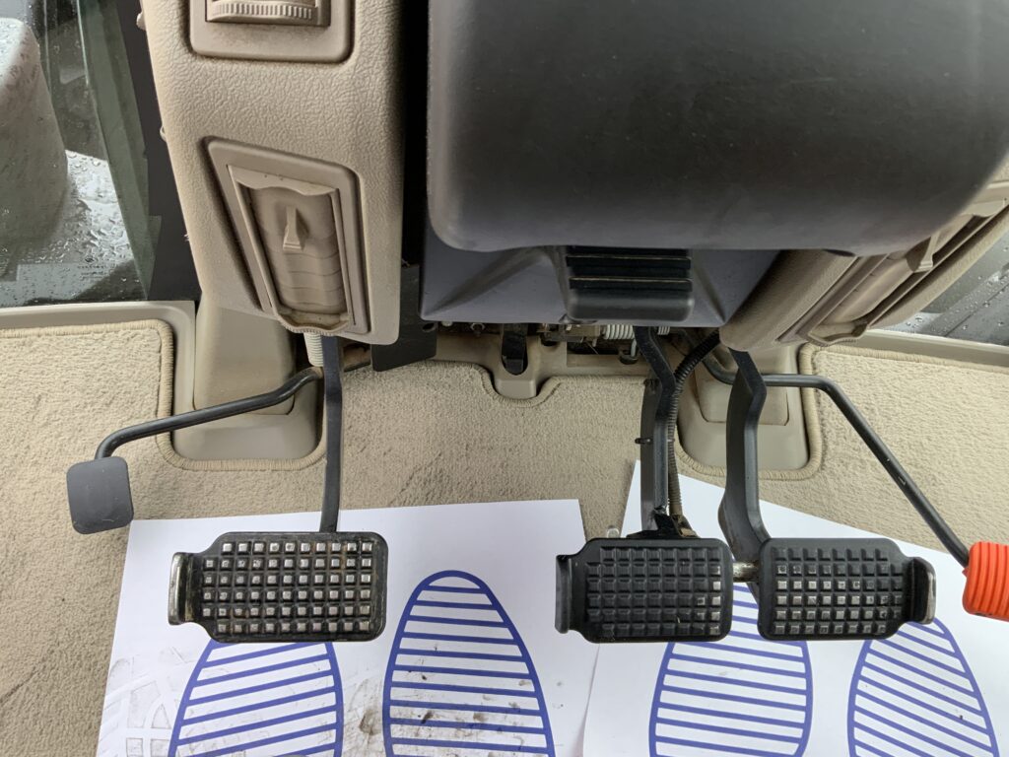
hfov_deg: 61.7
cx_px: 504
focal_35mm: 29
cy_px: 378
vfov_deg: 48.2
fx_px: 845
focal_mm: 3
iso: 64
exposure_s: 1/122
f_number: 1.8
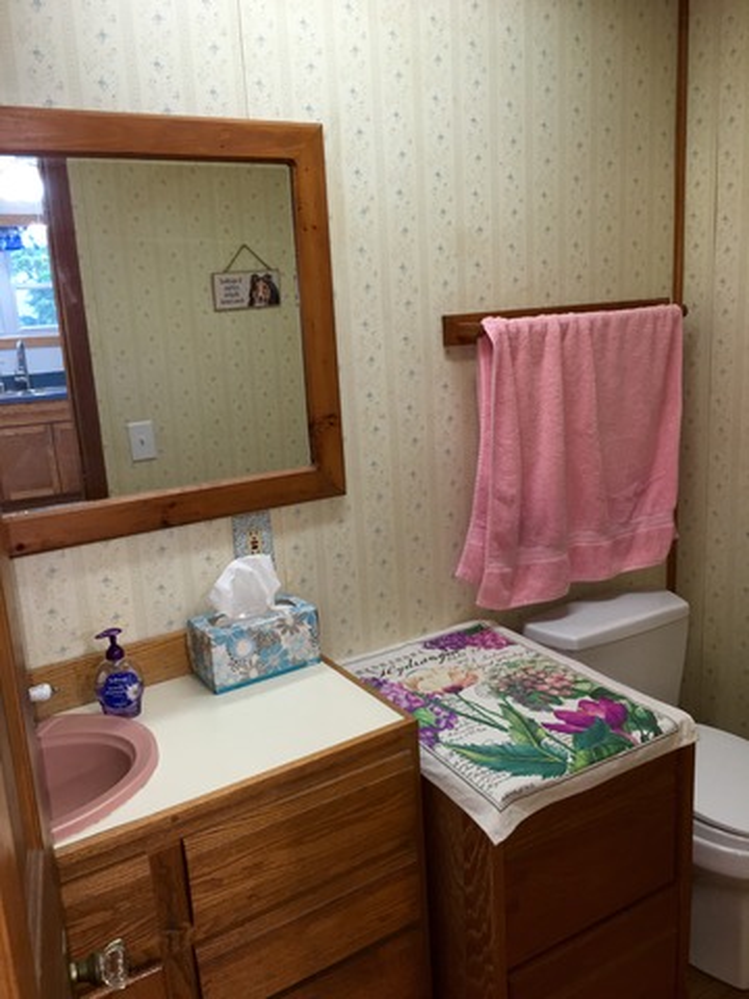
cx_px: 374
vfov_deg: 61.7
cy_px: 500
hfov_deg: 48.2
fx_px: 837
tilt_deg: -12.6
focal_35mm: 29
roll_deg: +3.1
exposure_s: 1/30
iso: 50
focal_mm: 4.15
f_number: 2.2
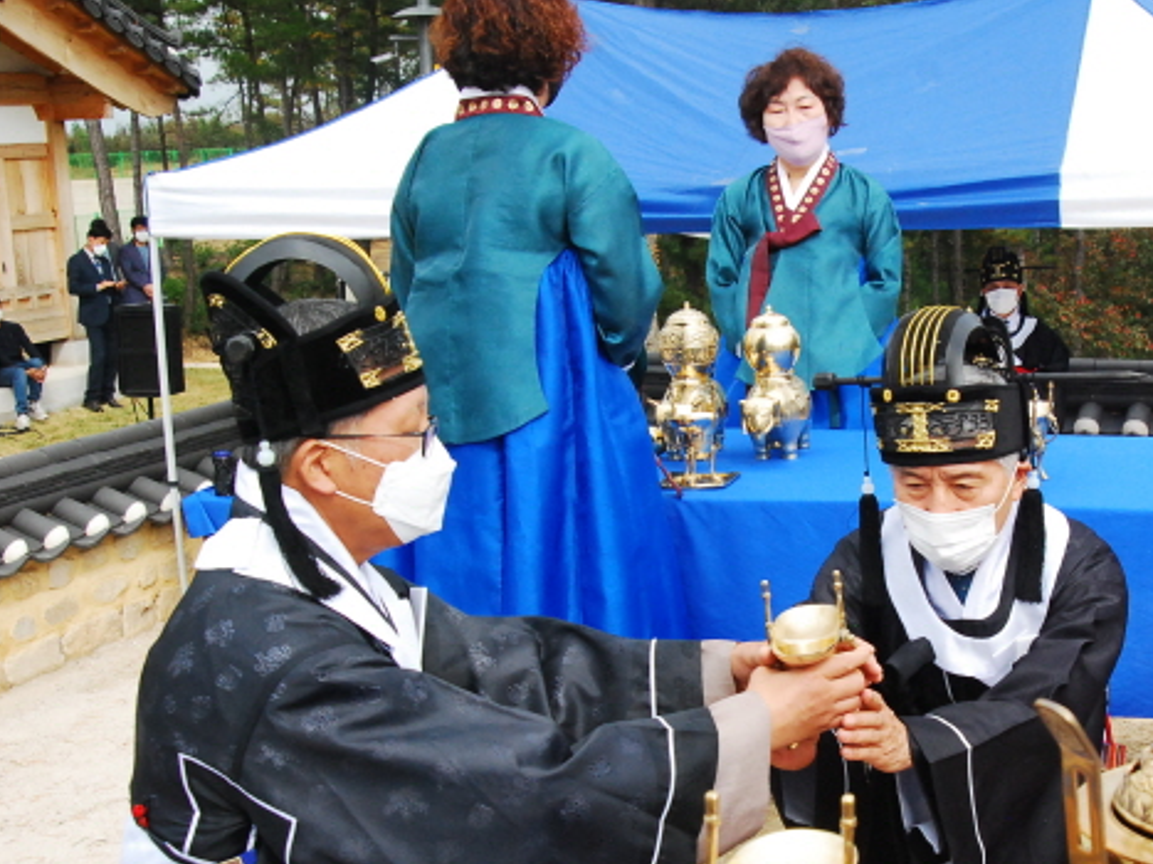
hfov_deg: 36.1
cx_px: 839
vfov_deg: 27.9
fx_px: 1732
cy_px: 571
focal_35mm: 52
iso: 1000
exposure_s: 1/800
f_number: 10
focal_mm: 24
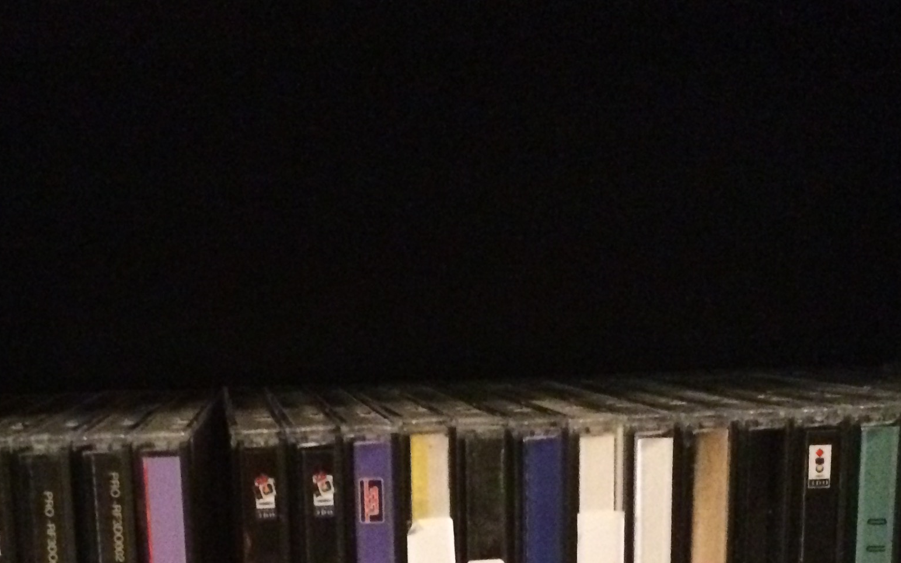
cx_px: 385
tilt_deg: -14.6
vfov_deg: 18.8
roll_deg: +2.4
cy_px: 705
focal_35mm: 65
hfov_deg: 31.5
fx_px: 1596
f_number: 2.2
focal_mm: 4.15
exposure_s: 1/15
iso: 640
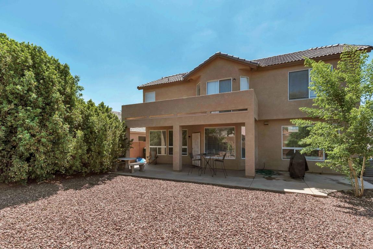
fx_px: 166
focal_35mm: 16
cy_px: 124
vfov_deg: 73.8
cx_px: 186
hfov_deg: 96.7
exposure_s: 1/500
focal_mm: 16
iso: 500
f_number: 11
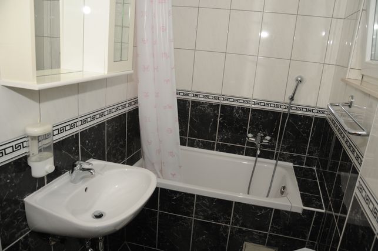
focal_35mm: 27
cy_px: 126
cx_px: 189
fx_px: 283
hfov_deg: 67.4
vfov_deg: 47.8
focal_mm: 18
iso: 200
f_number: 5
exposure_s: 1/60
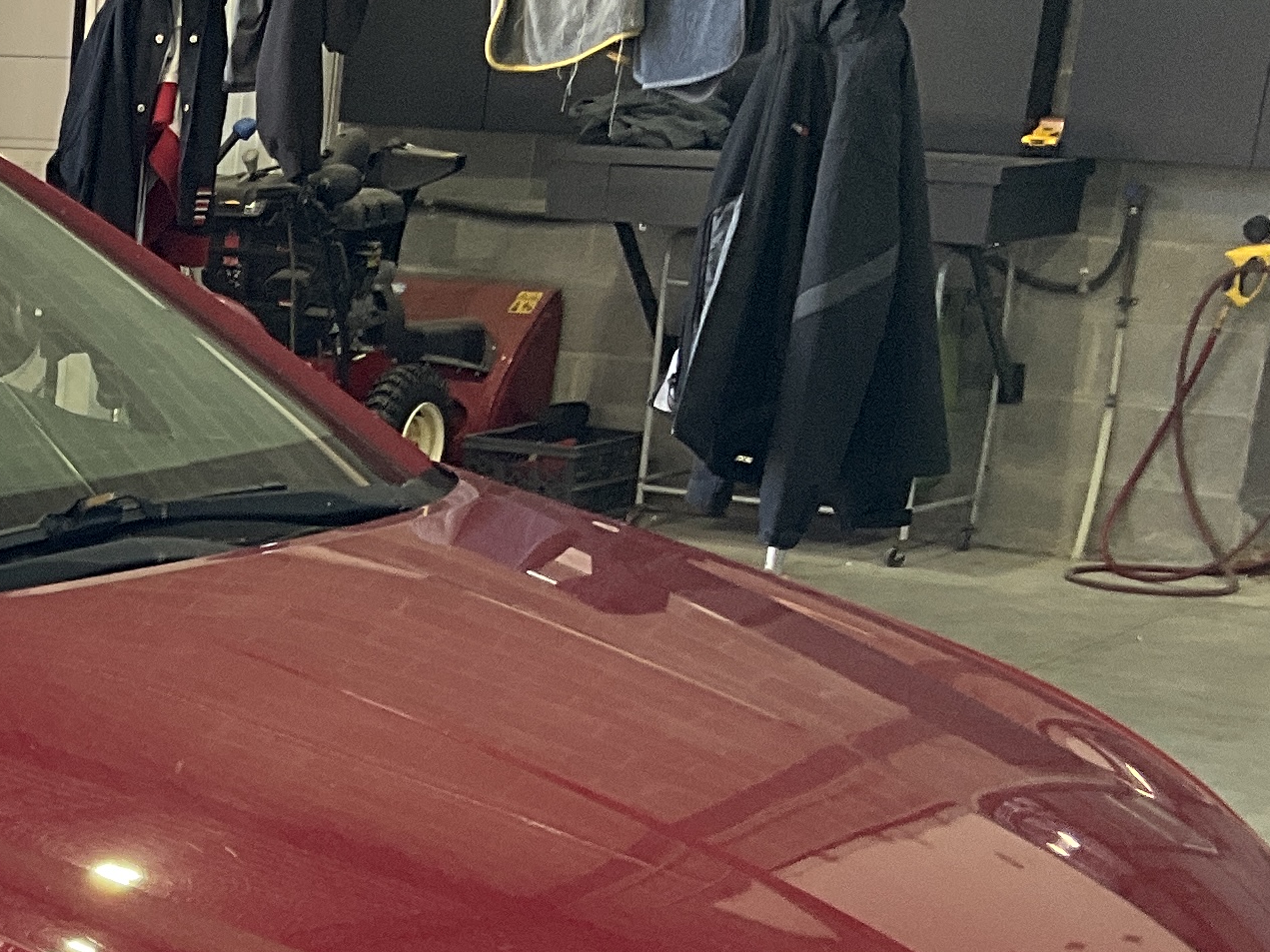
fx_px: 3375
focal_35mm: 92
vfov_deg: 15.3
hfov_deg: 19.6
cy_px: 1263
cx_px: -399
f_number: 1.8
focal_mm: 3
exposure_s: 1/122
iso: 40
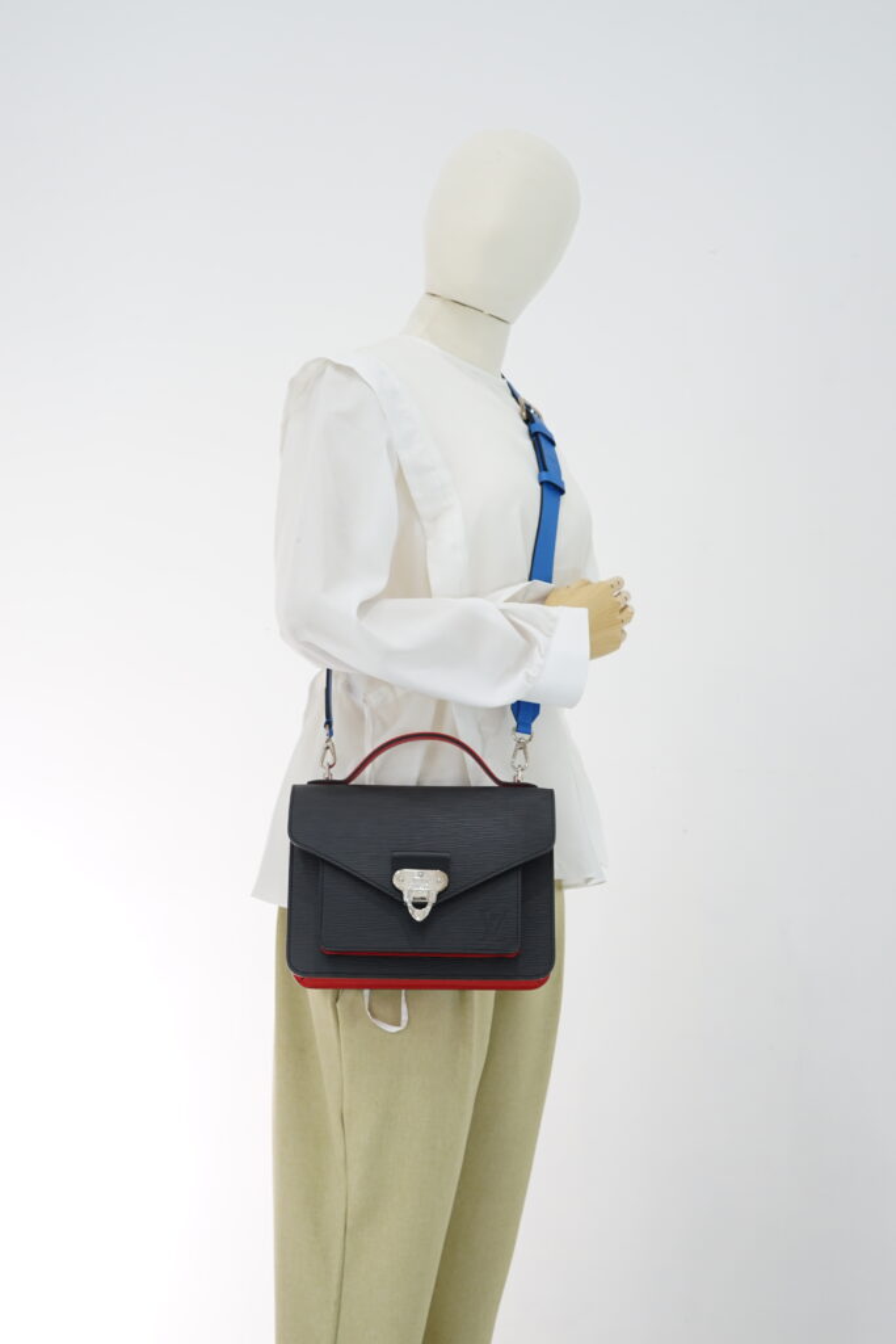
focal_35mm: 50
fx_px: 1866
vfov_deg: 39.6
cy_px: 672
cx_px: 448
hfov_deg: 27.0
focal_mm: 50
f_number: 6.3
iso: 640
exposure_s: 1/13
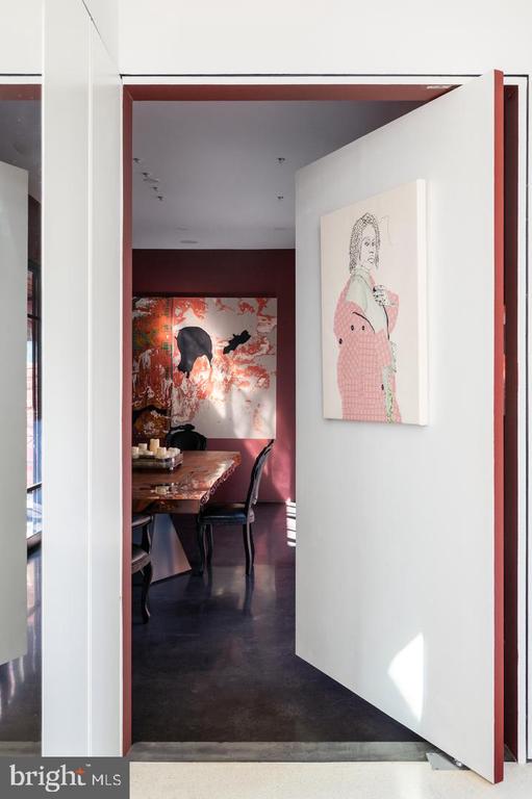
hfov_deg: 37.8
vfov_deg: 54.5
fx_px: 777
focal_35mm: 35
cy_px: 400
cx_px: 266
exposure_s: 1/80
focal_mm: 35
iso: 1600
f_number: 7.1
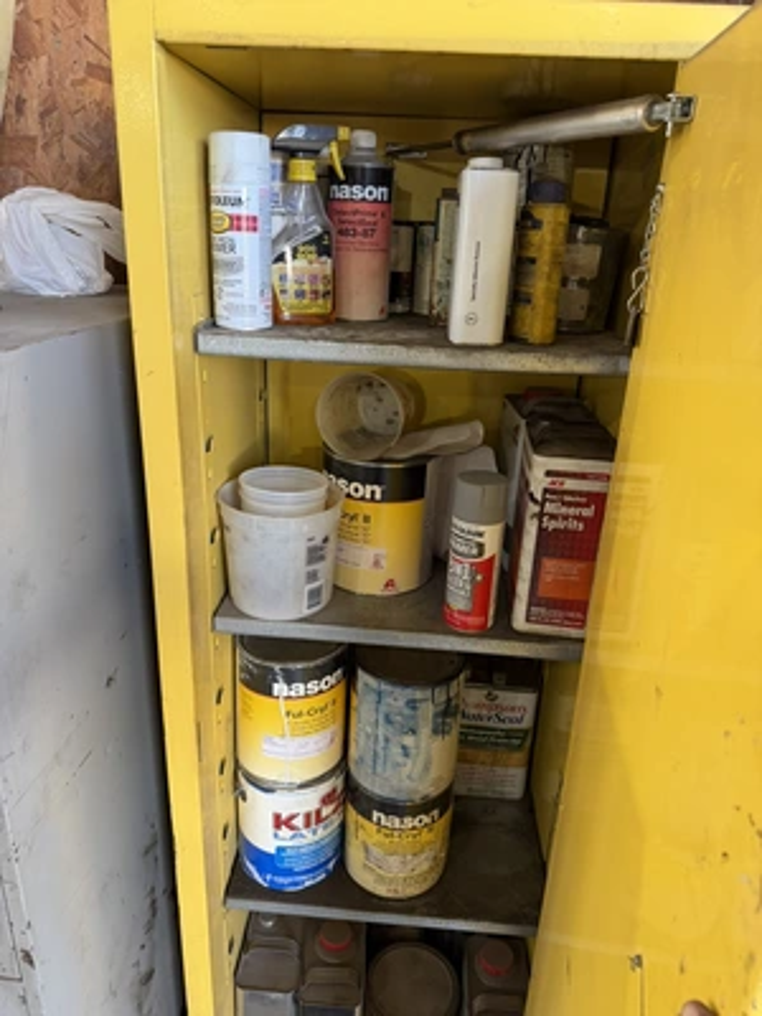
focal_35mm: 24
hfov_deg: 56.8
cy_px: 508
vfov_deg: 71.6
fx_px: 704
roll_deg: -4.3
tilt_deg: -21.4
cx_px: 381
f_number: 1.78
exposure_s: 1/121
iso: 200
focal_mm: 6.76
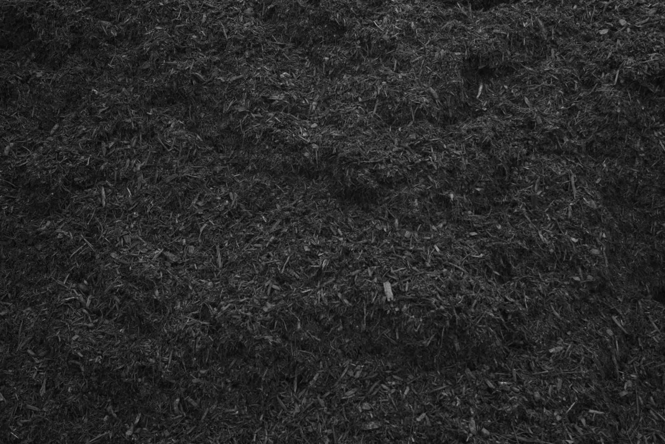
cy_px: 222
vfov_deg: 33.1
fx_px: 749
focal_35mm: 40
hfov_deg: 47.9
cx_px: 332
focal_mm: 27
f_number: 6.3
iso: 1250
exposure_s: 1/100
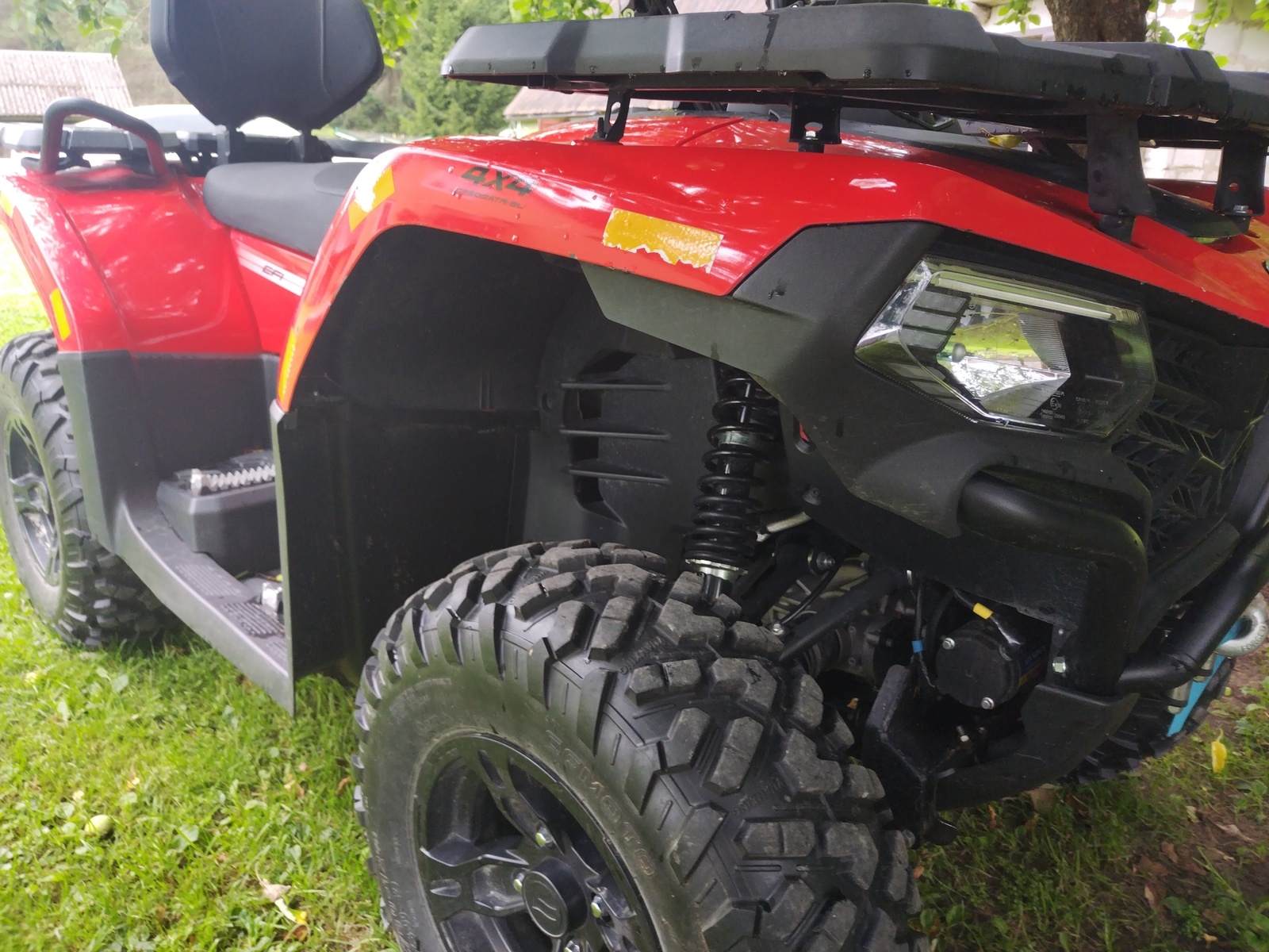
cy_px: 476
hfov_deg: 67.3
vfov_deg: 53.1
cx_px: 634
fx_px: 953
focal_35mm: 26
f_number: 1.8
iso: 252
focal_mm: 4.75
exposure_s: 1/50
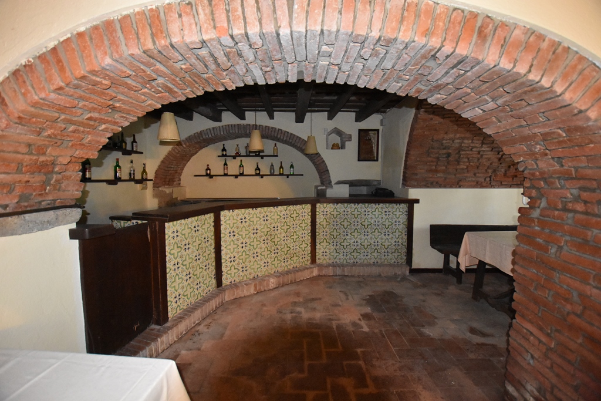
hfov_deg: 100.4
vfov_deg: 77.3
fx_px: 250
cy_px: 200
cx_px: 300
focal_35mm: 15
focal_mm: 10
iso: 6400
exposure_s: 1/60
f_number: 3.5
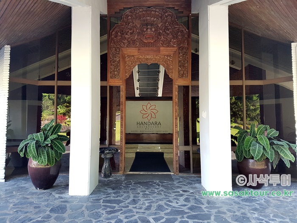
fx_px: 223
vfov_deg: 53.1
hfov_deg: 67.3
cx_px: 148
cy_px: 112
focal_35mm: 26
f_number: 1.7
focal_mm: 4.2
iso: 100
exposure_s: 1/120
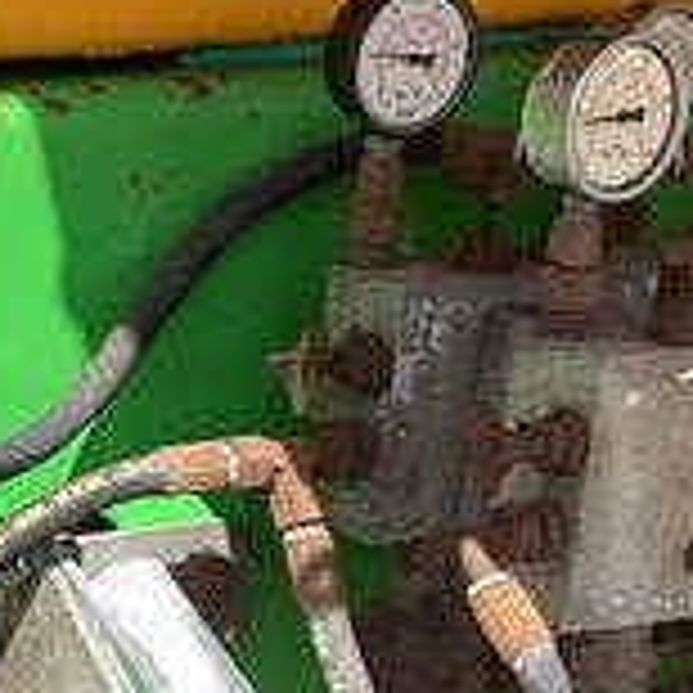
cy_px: 634
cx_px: -380
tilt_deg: -17.6
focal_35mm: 134
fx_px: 3035
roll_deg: -0.4
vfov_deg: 12.9
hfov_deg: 12.3
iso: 25
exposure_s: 1/981
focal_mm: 3.3
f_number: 2.4
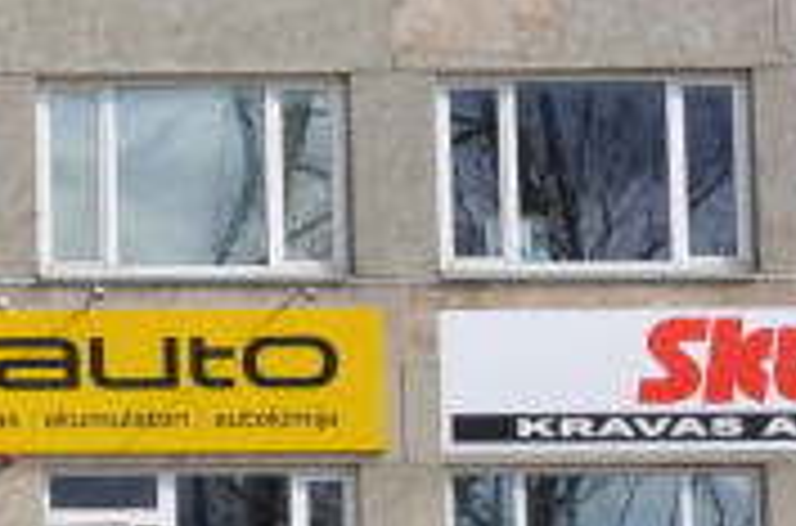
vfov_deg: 8.1
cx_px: -643
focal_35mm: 168
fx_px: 3705
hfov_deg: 11.4
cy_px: 297
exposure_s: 1/400
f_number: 10
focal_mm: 22
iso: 200
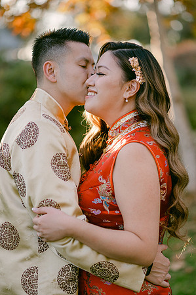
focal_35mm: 85
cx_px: 98
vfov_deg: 23.9
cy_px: 148
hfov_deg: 16.0
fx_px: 696
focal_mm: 85
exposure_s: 1/1250
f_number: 2
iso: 200
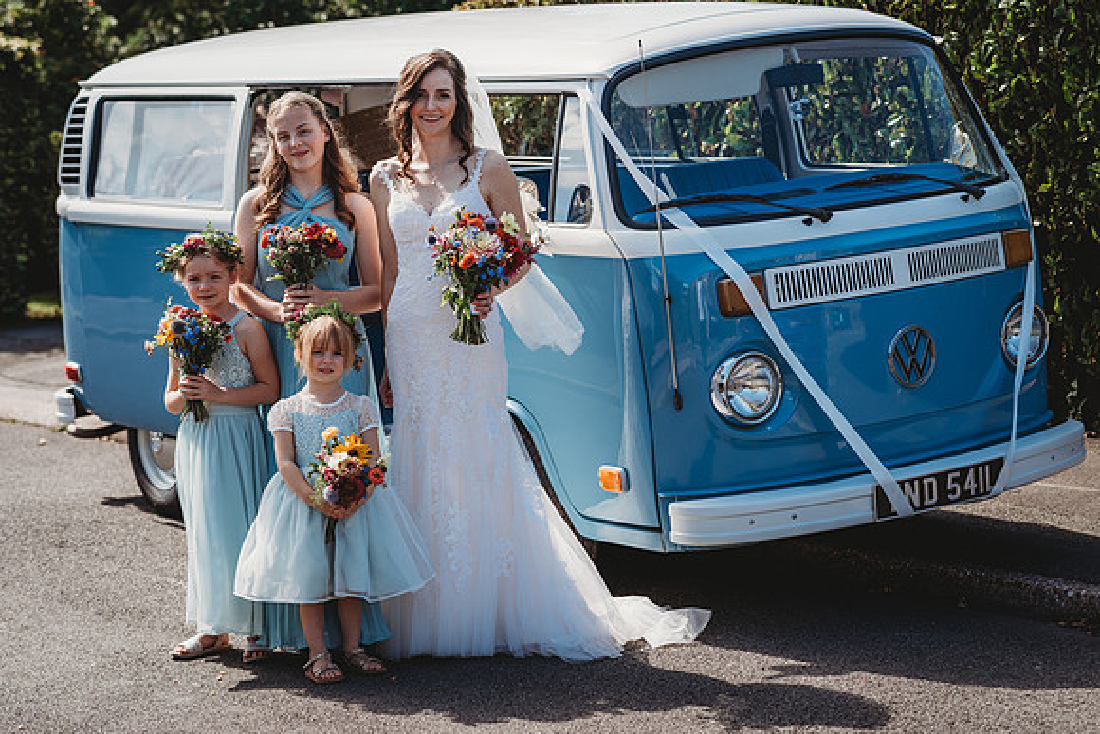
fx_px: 2598
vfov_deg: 16.1
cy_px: 367
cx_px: 550
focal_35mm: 85
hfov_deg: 23.9
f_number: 4
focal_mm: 85
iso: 100
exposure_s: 1/500
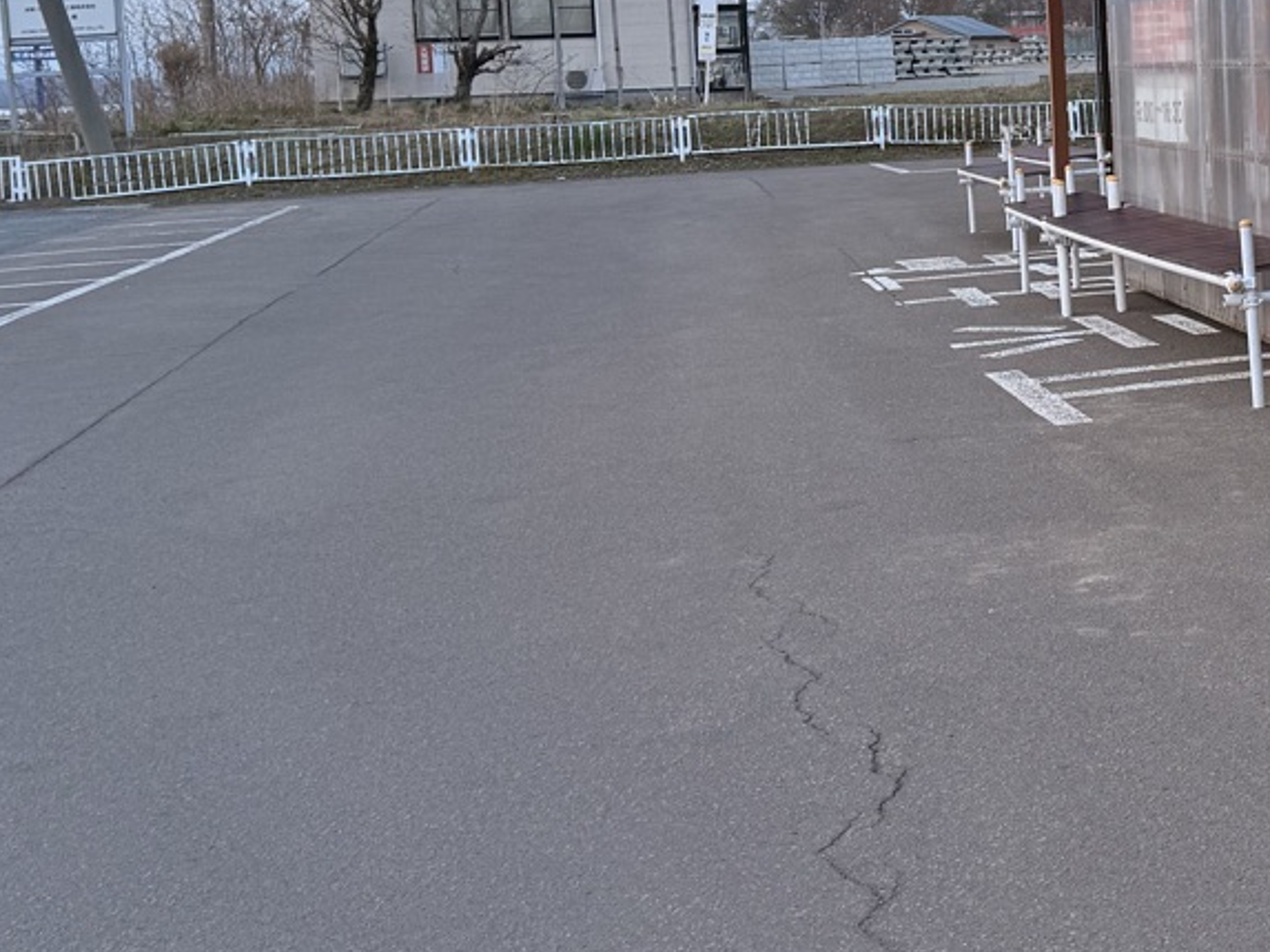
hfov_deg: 27.2
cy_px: 166
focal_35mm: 67
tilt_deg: +0.1
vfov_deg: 21.6
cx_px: 1292
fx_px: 2459
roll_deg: +3.4
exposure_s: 1/121
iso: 64
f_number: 1.78
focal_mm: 6.76
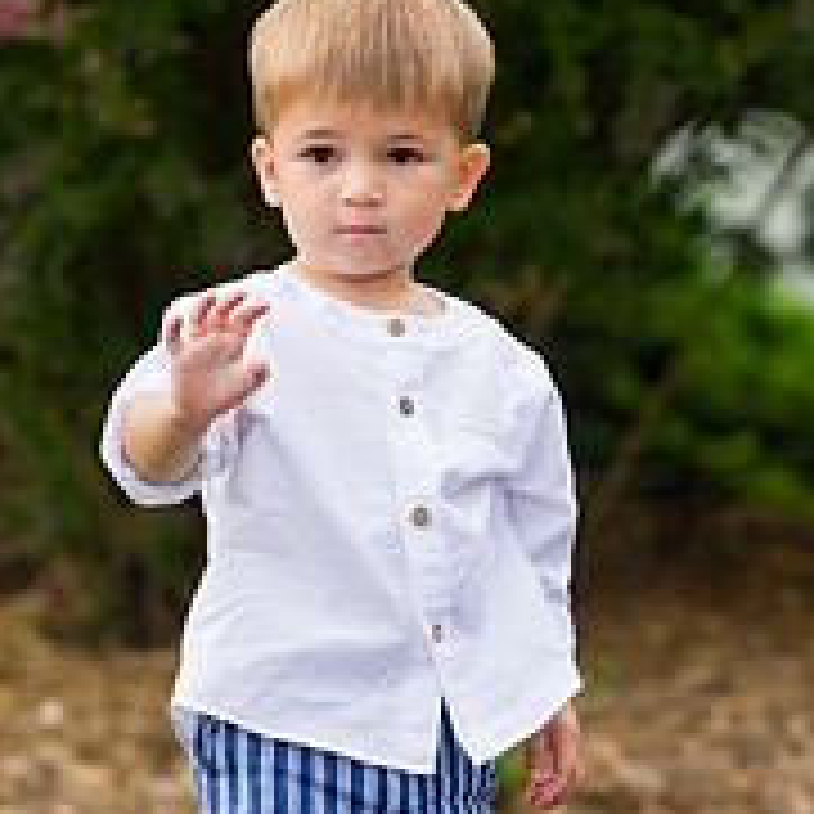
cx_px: 378
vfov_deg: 5.0
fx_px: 9258
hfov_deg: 5.0
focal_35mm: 348
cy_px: 486
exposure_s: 1/640
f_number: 4
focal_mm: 165
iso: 200
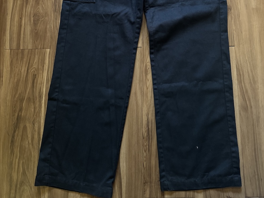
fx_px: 252
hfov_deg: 55.3
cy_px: 21
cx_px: 136
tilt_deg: -80.3
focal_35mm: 33
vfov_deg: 39.9
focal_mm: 6.76
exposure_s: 1/50
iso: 500
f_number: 1.78
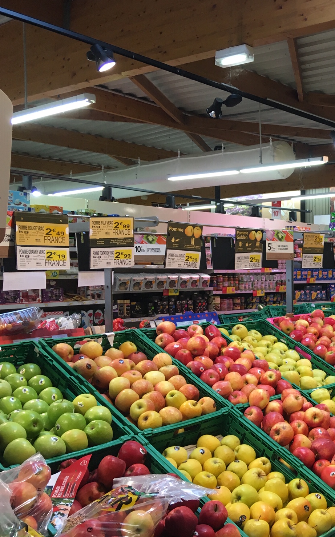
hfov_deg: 28.4
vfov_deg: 47.2
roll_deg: -0.4
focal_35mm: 42
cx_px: 346
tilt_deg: +1.7
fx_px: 614
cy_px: 266
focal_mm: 4.15
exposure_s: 1/33
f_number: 2.2
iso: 25
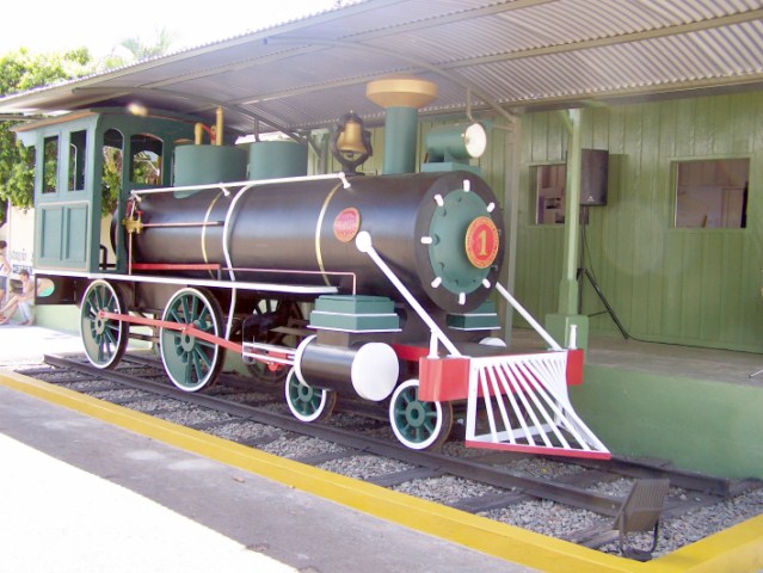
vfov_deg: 37.8
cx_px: 382
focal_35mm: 38
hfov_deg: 49.0
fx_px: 838
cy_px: 286
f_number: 2.8
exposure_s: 1/125
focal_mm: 6.3
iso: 80
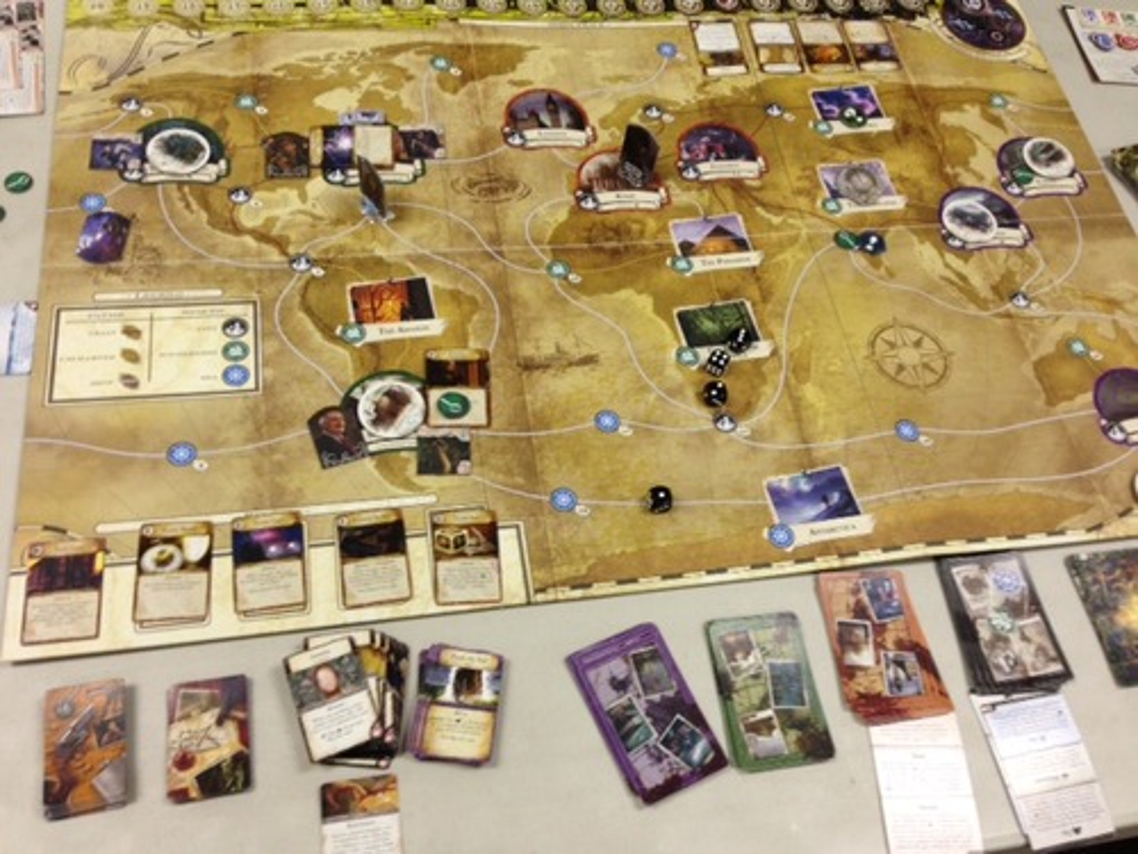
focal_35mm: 33
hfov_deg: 55.4
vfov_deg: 42.9
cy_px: 427
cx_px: 569
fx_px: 1085
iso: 80
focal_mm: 4.12
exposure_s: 1/20
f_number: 2.4
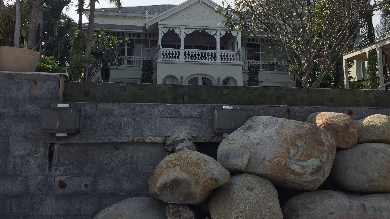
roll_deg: -0.7
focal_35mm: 32
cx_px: 195
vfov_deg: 36.5
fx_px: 331
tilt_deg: +9.0
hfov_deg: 61.0
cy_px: 85
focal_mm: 4.15
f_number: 2.2
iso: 32
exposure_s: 1/2198
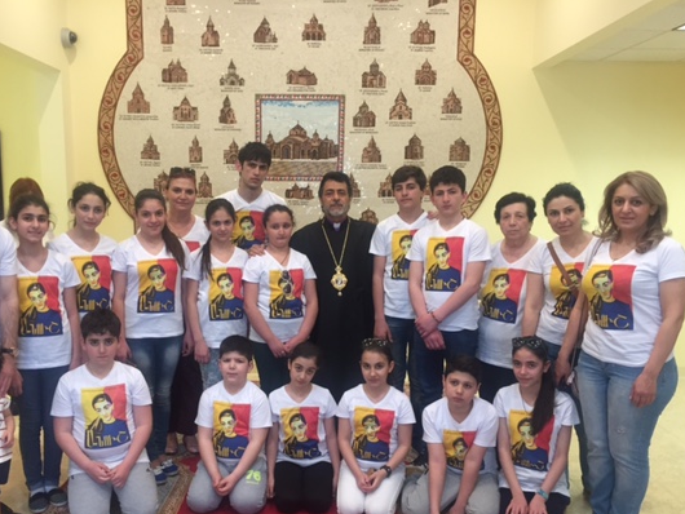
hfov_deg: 52.5
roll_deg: -0.9
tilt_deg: -9.1
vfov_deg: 40.6
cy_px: 305
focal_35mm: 35
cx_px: 309
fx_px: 693
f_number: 2.2
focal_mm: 4.15
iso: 100
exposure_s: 1/30
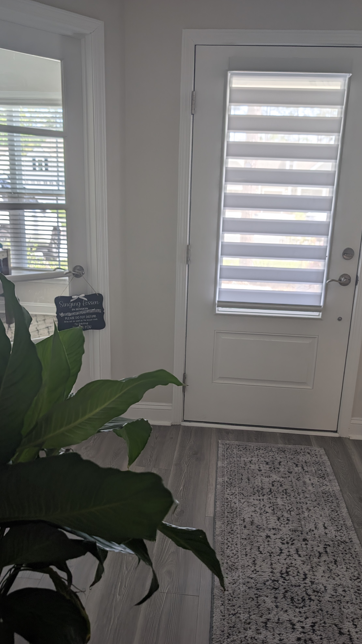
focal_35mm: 27
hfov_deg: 42.9
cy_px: 328
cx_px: 177
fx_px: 461
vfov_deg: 69.9
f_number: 1.68
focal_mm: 6.9
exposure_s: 1/88.5
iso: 23
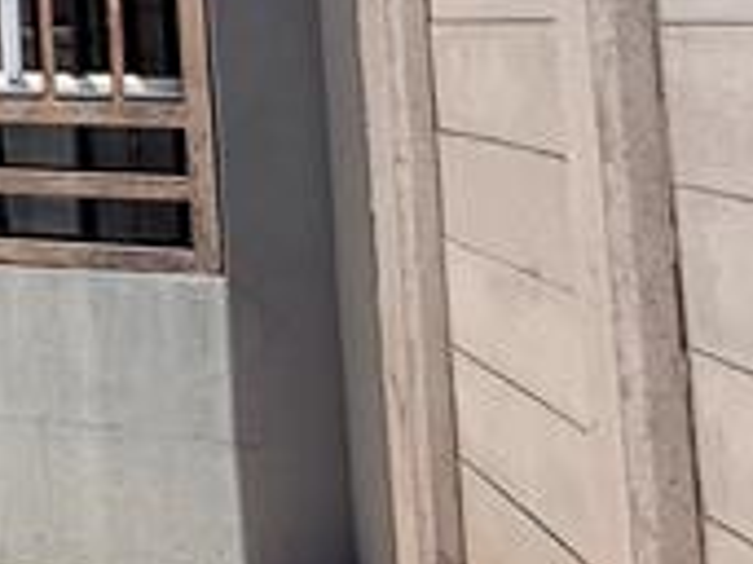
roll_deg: -0.2
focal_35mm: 84
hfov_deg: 16.2
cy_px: -189
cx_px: -863
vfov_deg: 16.5
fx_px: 1826
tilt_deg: +6.8
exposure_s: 1/1901
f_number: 2.2
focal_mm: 2.22
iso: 50
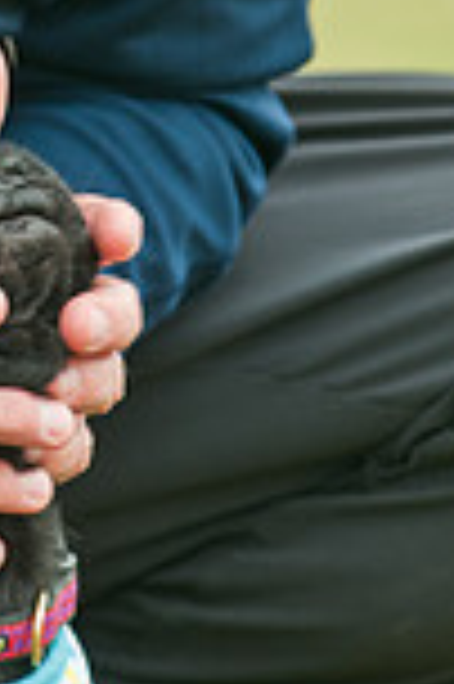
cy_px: 99
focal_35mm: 888
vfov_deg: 2.3
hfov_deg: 1.5
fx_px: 16835
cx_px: -65
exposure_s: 1/160
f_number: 5
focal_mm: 200
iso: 200
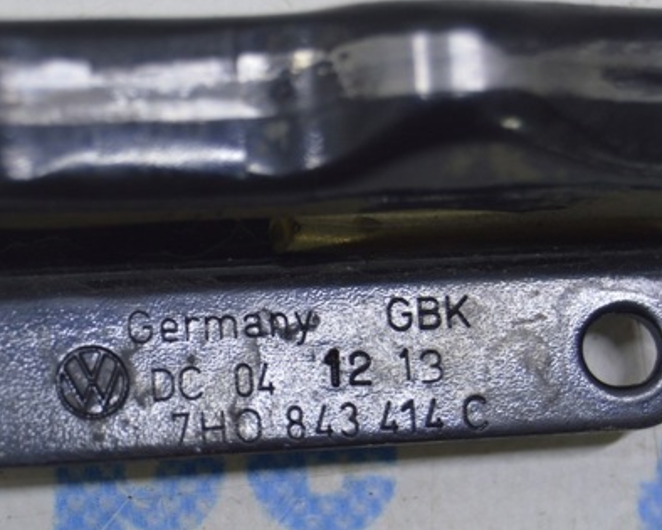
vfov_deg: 12.3
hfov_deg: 15.3
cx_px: 267
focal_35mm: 126
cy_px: 273
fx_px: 2463
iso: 400
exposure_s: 1/20
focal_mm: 55
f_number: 5.6
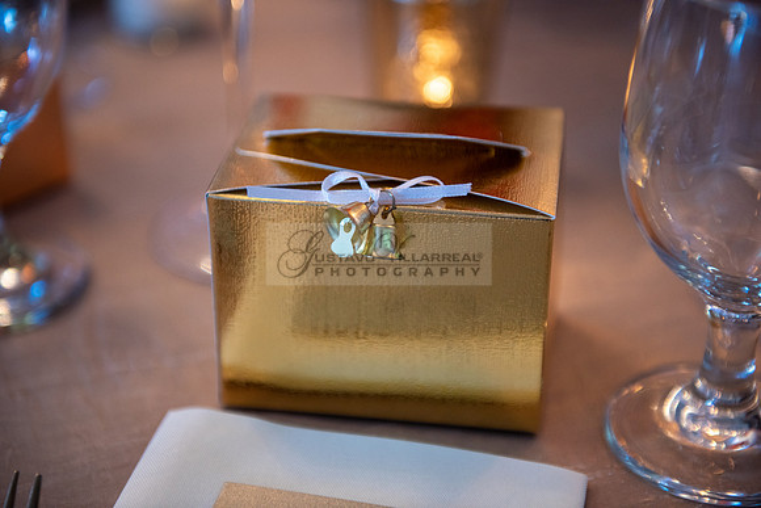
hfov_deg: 28.8
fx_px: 1480
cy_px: 254
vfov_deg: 19.5
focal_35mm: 70
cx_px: 380
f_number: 2.8
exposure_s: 1/80
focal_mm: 70
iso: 640
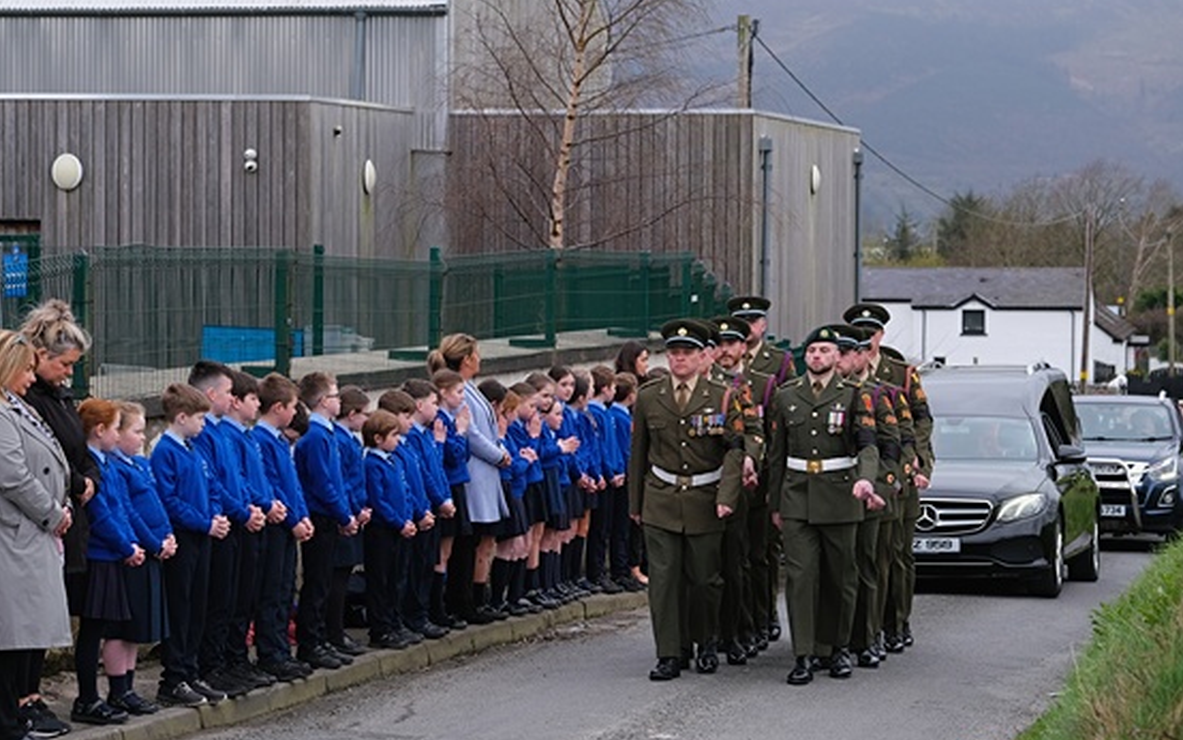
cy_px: 400
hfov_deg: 19.8
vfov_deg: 12.5
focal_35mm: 105
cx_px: 571
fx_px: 3386
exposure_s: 1/420
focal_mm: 63.4
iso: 640
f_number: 4
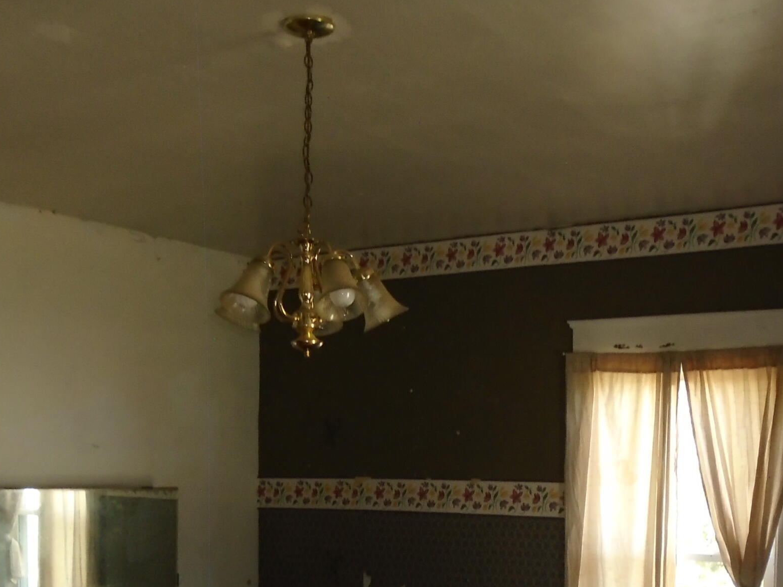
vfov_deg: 27.9
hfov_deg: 38.2
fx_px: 1131
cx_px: 401
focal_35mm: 50
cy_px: 545
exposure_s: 1/30
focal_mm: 4.6
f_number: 3.2
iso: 200
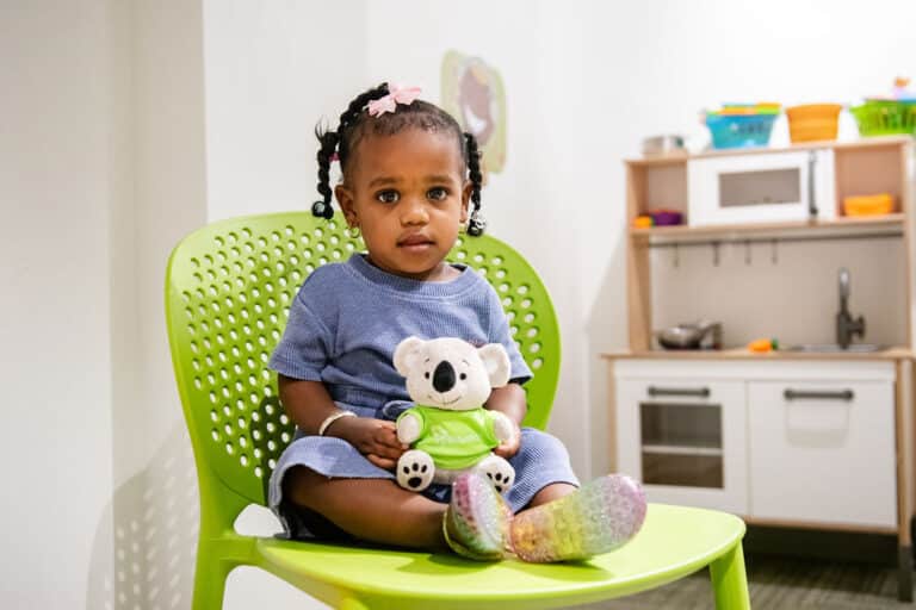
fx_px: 1170
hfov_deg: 42.7
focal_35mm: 46
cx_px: 440
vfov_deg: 29.2
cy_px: 304
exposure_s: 1/160
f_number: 3.2
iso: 1600
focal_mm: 36
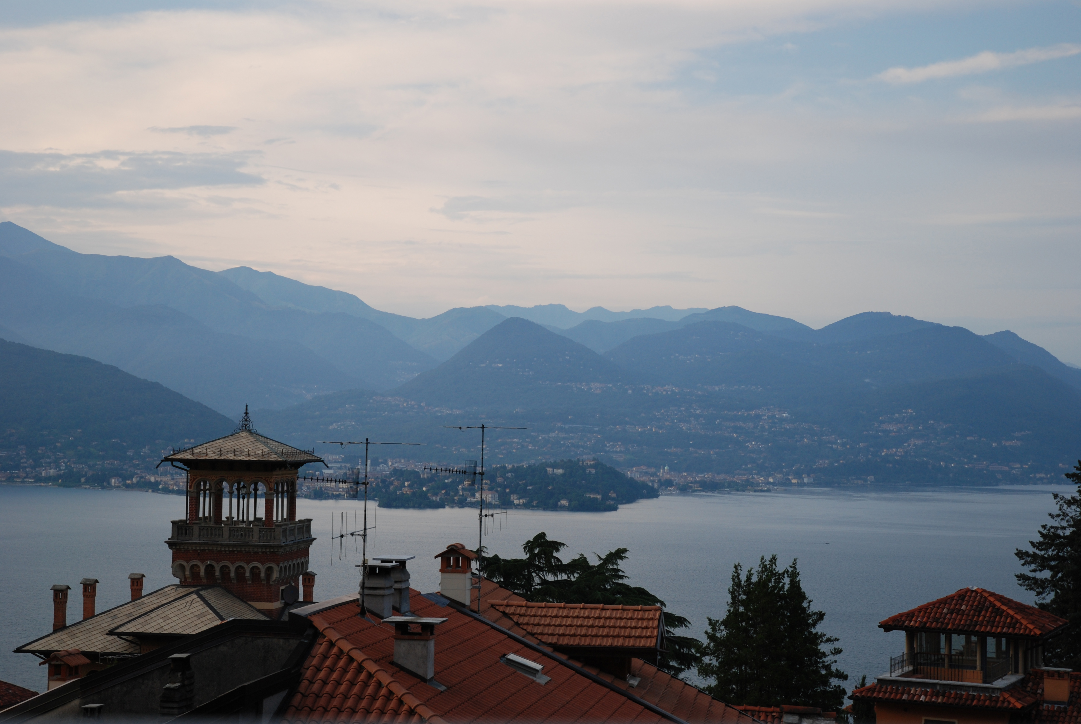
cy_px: 362
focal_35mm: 69
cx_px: 540
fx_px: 2074
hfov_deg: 29.2
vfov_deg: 19.8
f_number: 4.5
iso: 200
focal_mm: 46
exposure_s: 1/400
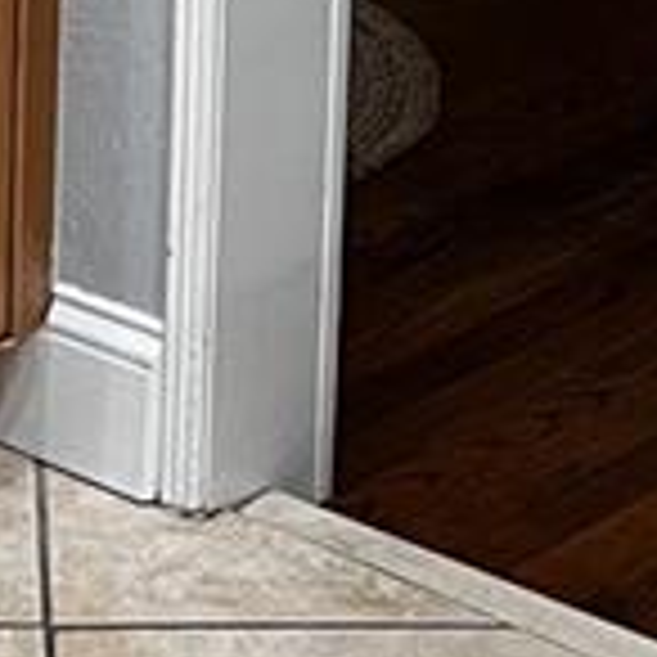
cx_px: 284
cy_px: -572
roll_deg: -2.5
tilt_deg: -11.9
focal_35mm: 189
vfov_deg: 8.8
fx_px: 4058
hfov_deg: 9.3
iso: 125
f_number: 1.5
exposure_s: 1/60
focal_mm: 5.7
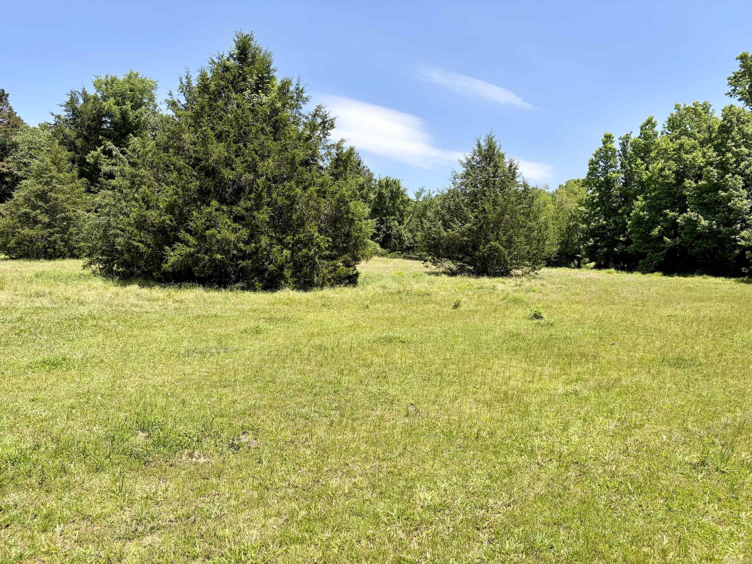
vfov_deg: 53.1
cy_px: 282
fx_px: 565
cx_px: 376
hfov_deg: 67.3
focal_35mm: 26
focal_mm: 5.96
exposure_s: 1/2075
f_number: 1.6
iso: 50
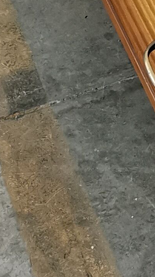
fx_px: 1096
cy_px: -282
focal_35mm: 150
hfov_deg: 7.5
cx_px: 387
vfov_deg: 12.5
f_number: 1.8
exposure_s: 1/50
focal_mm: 5.58
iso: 500
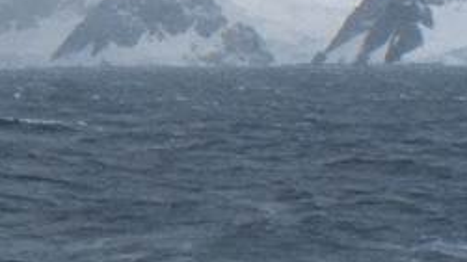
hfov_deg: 10.0
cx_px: 28
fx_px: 2649
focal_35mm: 214
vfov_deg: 5.6
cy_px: 495
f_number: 10
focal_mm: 40
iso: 500
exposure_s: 1/320
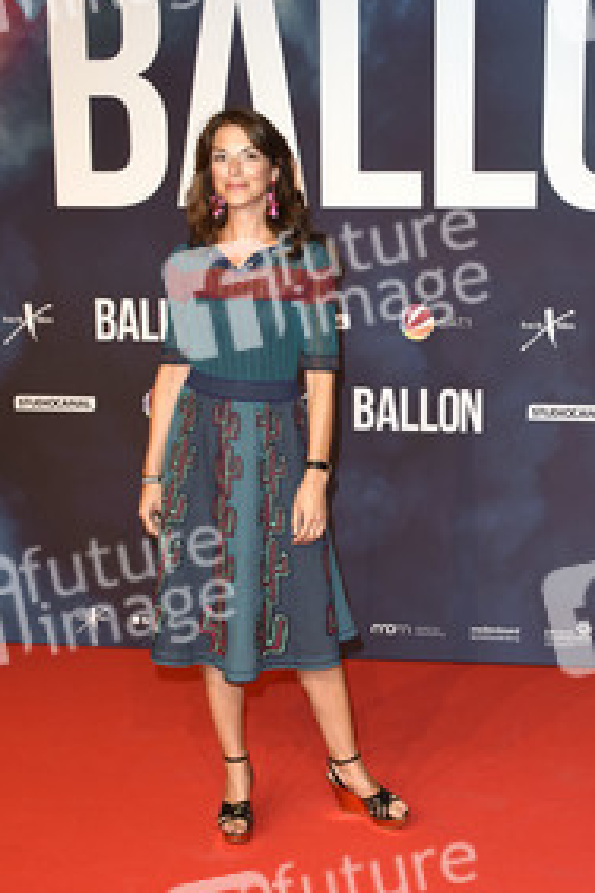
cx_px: 418
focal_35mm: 51
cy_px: 443
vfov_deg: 38.9
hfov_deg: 26.3
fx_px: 1264
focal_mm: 24
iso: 320
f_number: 6.3
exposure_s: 1/100
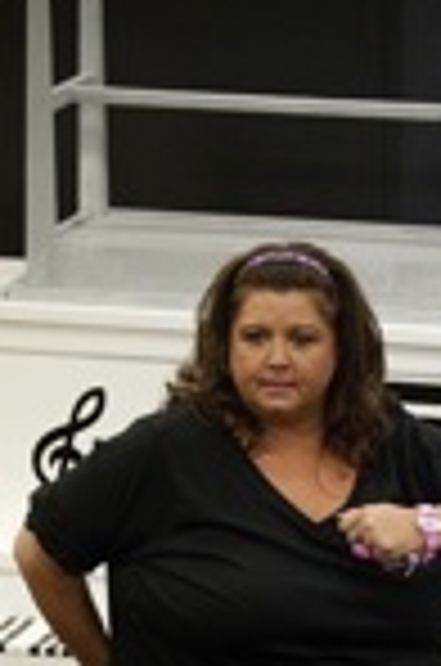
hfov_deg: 4.8
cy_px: 868
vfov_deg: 7.2
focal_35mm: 284
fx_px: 5243
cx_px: 306
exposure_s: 1/200
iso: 800
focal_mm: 105
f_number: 2.8
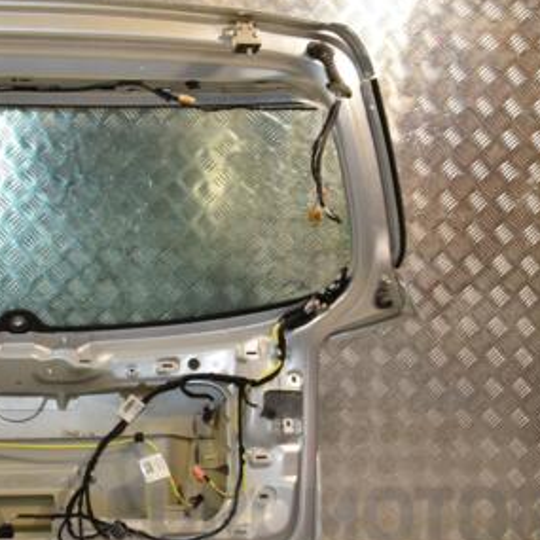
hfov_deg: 28.2
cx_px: 72
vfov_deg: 29.1
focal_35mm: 59
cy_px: 263
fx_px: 1041
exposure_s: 1/200
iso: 800
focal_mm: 22
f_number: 6.3
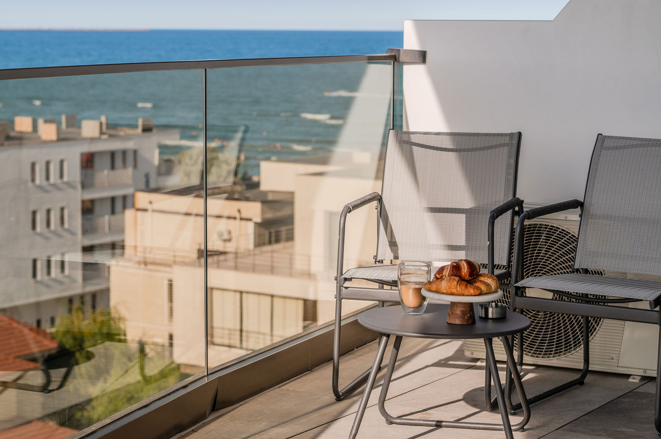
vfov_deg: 16.0
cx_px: 330
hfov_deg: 23.9
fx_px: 1559
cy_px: 220
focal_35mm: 85
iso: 400
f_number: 8
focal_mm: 85
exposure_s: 1/1250
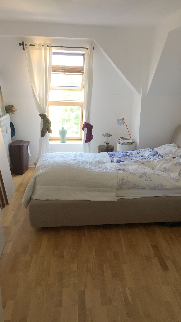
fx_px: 273
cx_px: 102
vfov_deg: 61.0
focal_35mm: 32
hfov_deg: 36.6
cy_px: 160
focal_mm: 4.15
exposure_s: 1/33
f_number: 2.2
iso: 32
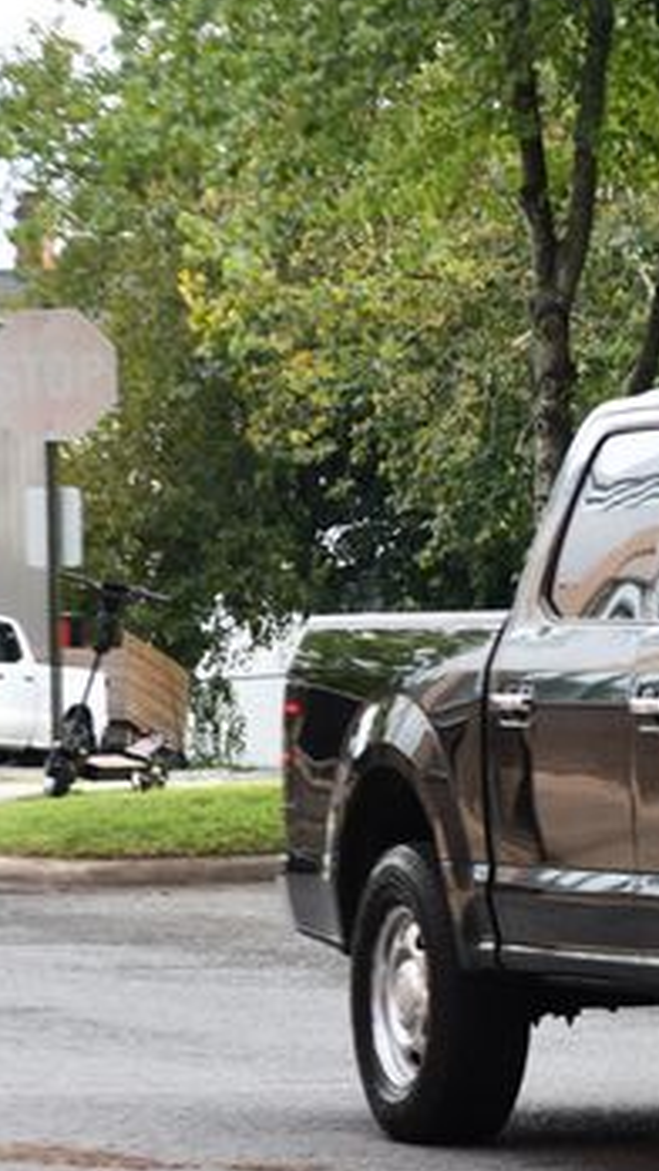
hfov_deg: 5.1
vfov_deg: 9.1
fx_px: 7355
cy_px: 609
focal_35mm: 237
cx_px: 1066
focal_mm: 82
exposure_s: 1/250
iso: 400
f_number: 5.6
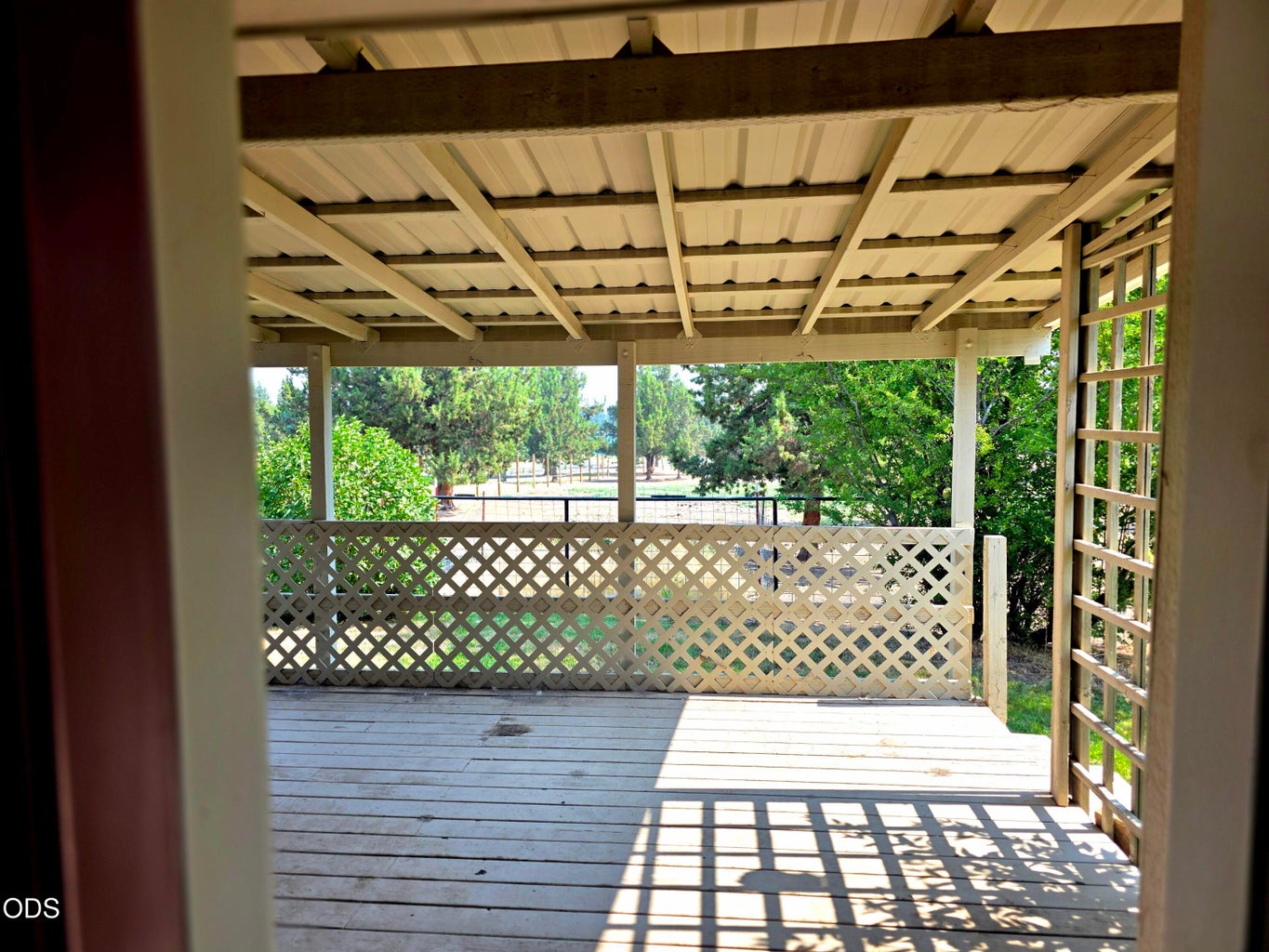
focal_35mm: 23
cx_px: 634
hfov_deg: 73.9
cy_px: 476
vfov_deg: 58.9
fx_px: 843
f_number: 1.7
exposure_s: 1/2000
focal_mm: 6.3
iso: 80
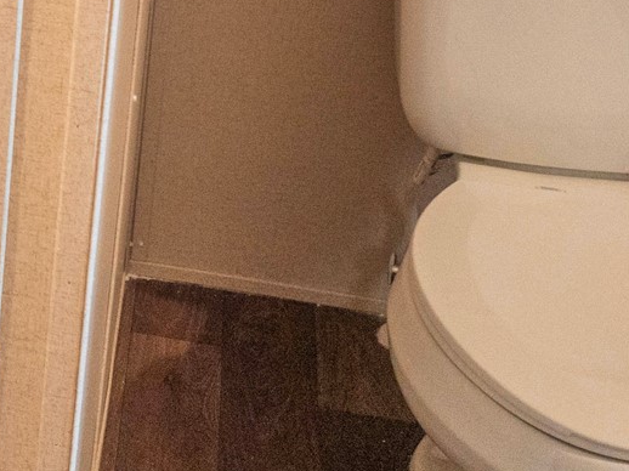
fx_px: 1725
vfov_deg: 14.7
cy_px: -194
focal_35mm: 95
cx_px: -360
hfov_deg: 18.0
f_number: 2.8
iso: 270
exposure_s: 1/15
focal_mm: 12.29
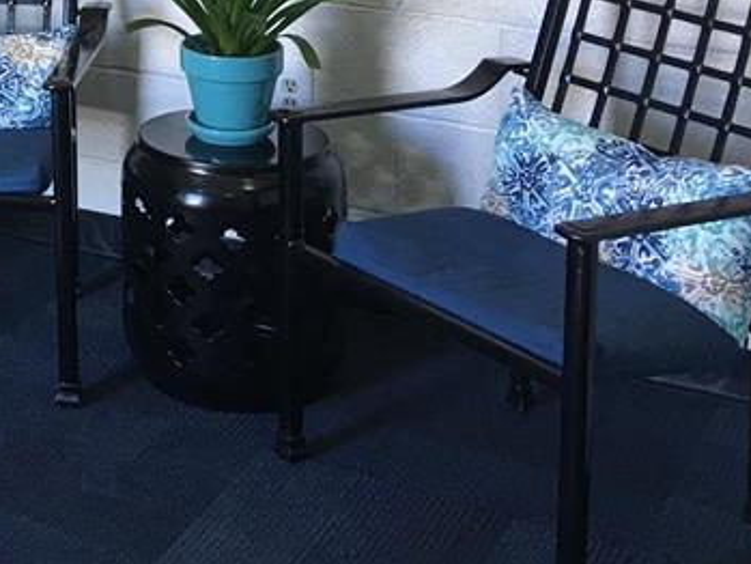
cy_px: -157
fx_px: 1845
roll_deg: +1.5
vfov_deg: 16.5
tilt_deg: -8.0
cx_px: -159
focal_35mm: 85
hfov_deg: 21.3
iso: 25
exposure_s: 1/15
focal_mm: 4.15
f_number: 2.2
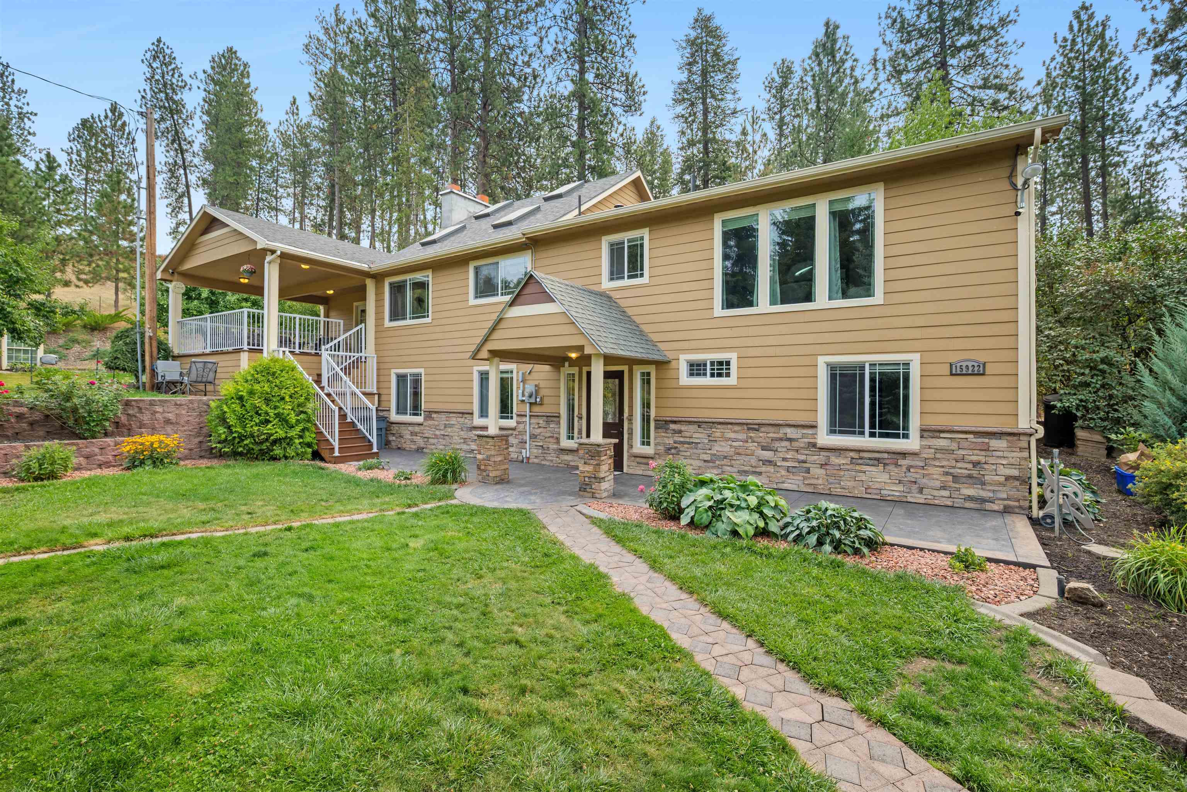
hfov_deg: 96.7
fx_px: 528
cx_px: 594
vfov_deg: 73.7
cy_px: 396
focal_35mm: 16
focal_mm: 16
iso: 100
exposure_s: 1/20
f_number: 8
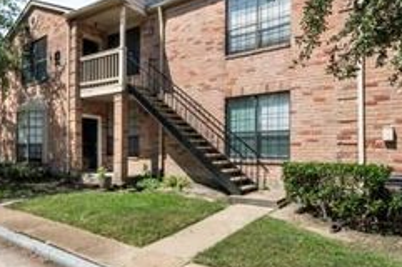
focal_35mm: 27
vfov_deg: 47.7
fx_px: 301
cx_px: 127
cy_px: 151
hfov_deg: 65.3
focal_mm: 13
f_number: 9
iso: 800
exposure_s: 1/30
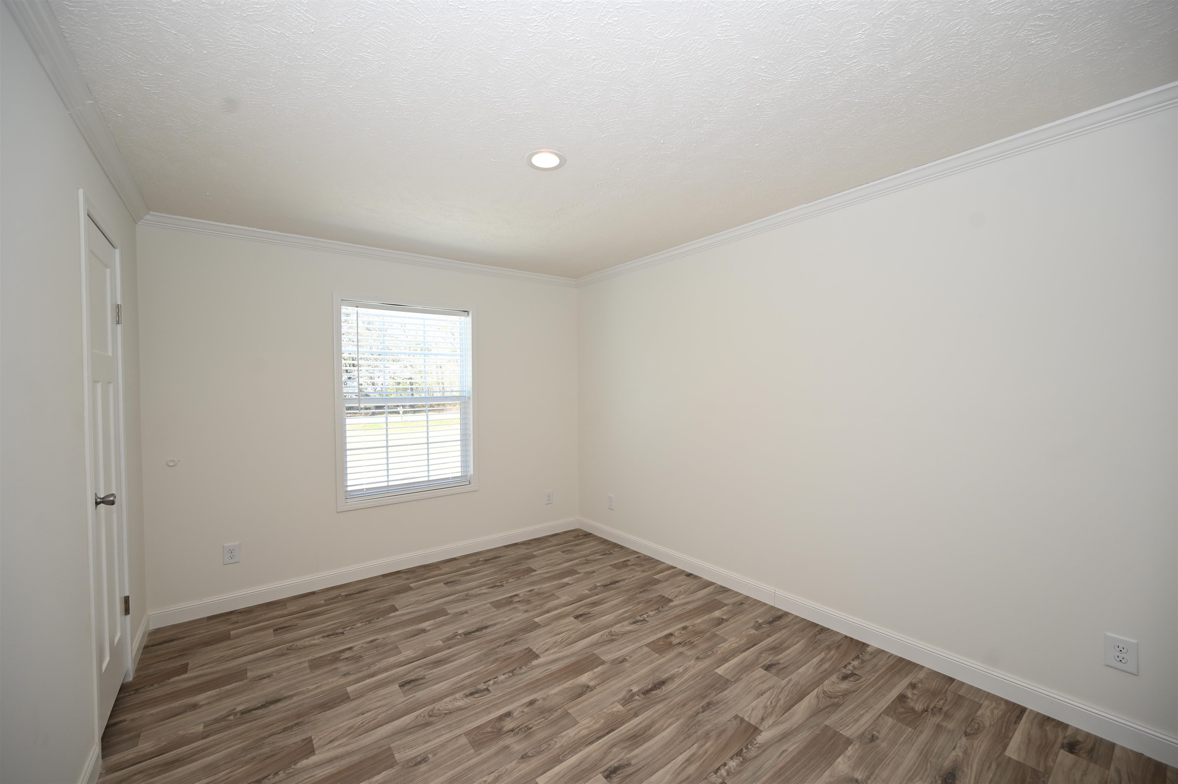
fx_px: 458
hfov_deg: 104.3
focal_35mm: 14
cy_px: 392
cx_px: 589
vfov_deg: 81.1
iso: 200
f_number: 5
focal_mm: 14
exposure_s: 1/100
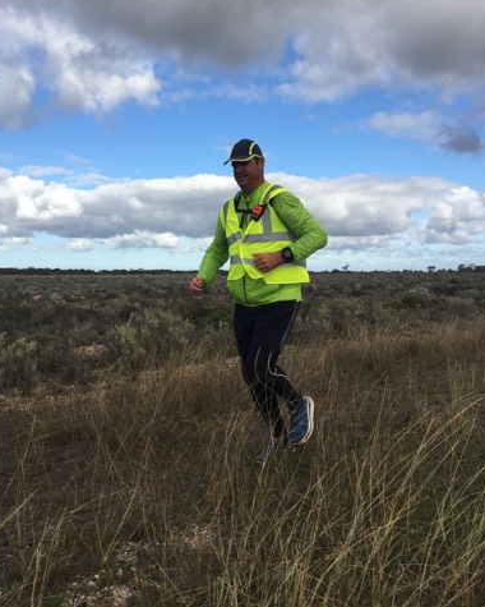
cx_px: 241
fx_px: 556
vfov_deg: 57.2
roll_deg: -1.5
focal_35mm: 31
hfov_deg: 47.1
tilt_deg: -2.2
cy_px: 304
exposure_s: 1/1522
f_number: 2.2
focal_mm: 4.15
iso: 32
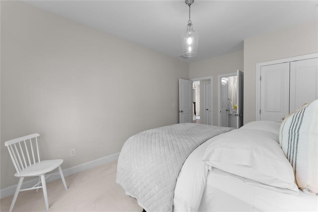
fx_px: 124
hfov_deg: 104.2
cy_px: 106
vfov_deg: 81.2
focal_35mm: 14
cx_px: 159
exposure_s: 1/15
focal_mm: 14
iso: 800
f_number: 7.1
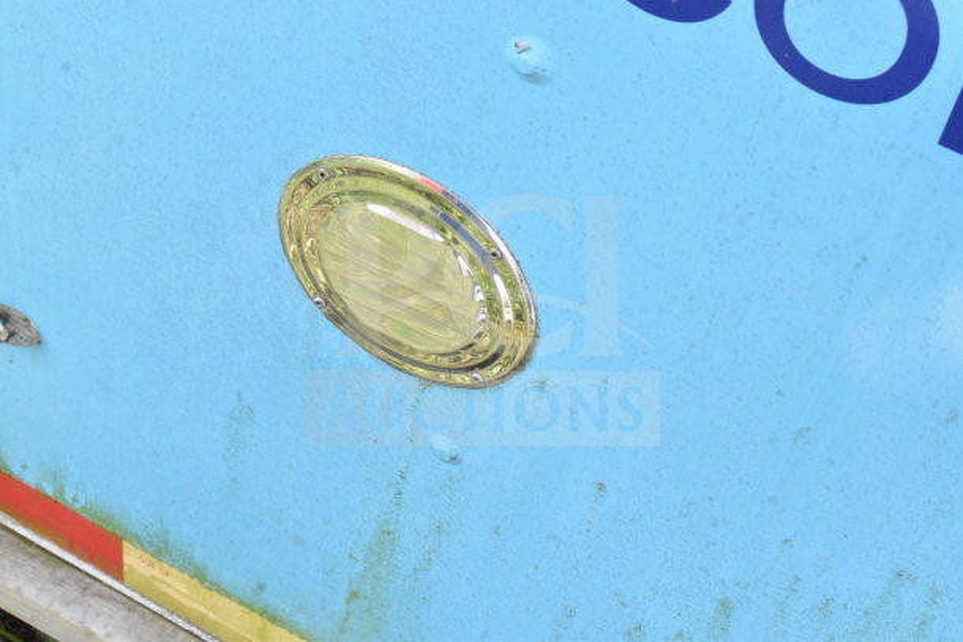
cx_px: 482
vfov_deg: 18.9
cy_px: 321
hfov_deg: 28.1
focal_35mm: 72
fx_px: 1926
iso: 6400
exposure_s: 1/1000
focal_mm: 48
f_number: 16
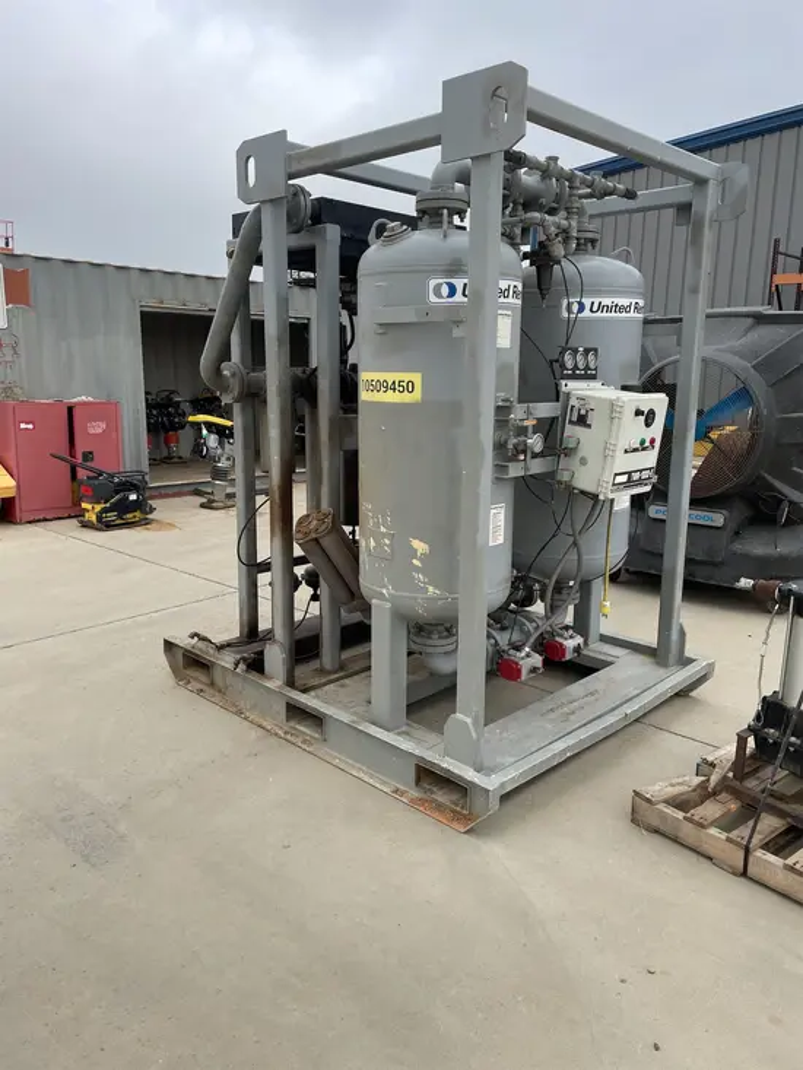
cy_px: 535
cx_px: 402
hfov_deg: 53.1
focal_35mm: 26
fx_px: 804
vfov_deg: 67.3
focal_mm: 4.2
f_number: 1.6
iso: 32
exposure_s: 1/963
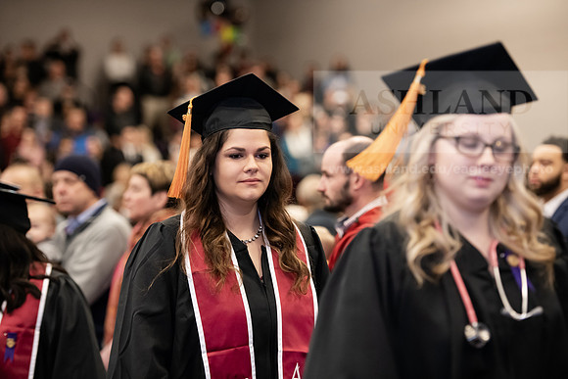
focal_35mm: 116
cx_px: 284
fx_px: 1831
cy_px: 190
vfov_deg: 11.8
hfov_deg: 17.6
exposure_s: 1/200
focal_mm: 116
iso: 2000
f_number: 3.2
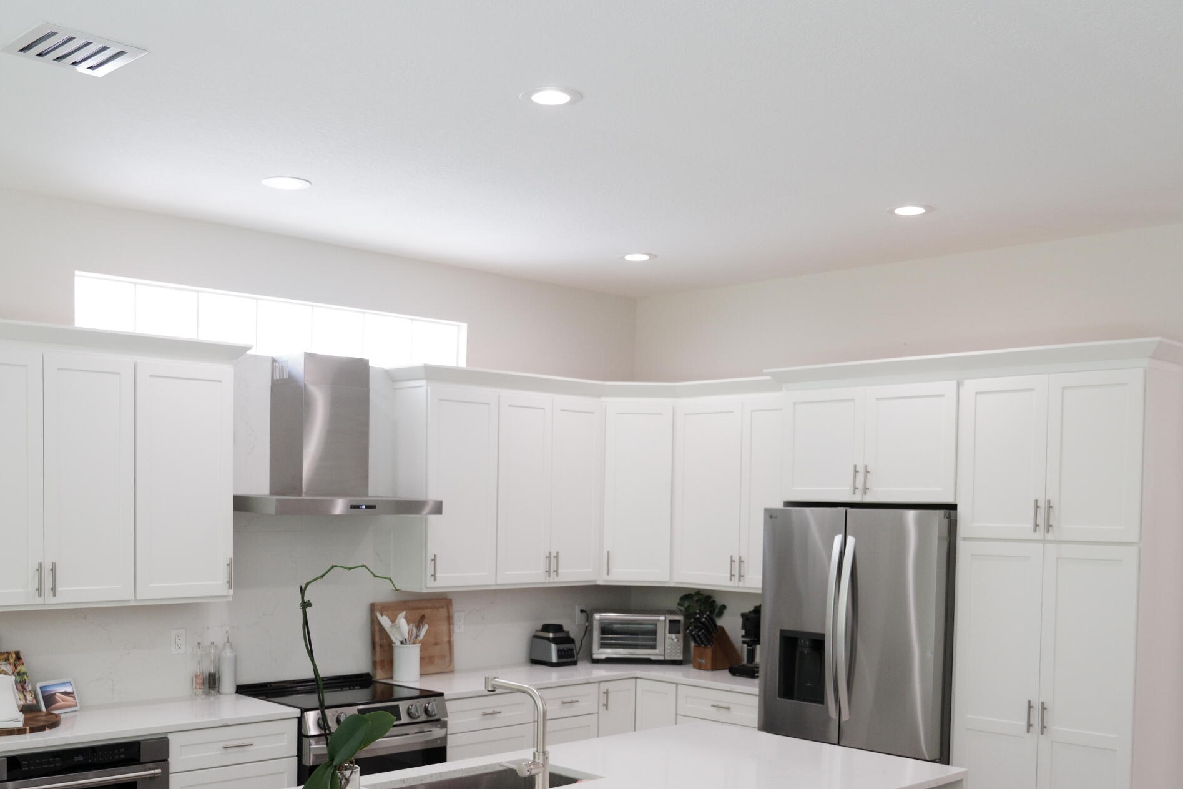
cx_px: 523
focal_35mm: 38
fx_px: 1249
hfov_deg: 50.6
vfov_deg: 34.5
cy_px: 568
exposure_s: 1/160
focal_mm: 24
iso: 640
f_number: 4
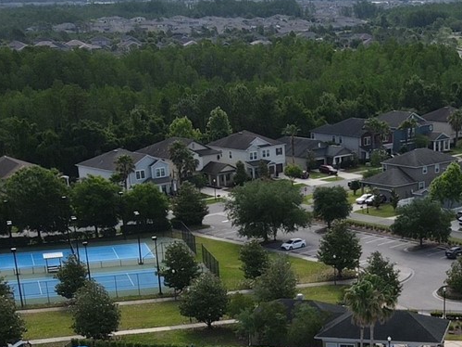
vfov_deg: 18.0
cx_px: 409
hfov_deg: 24.7
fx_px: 1027
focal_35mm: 77
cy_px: 438
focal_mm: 4.5
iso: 100
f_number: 2.8
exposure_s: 1/640
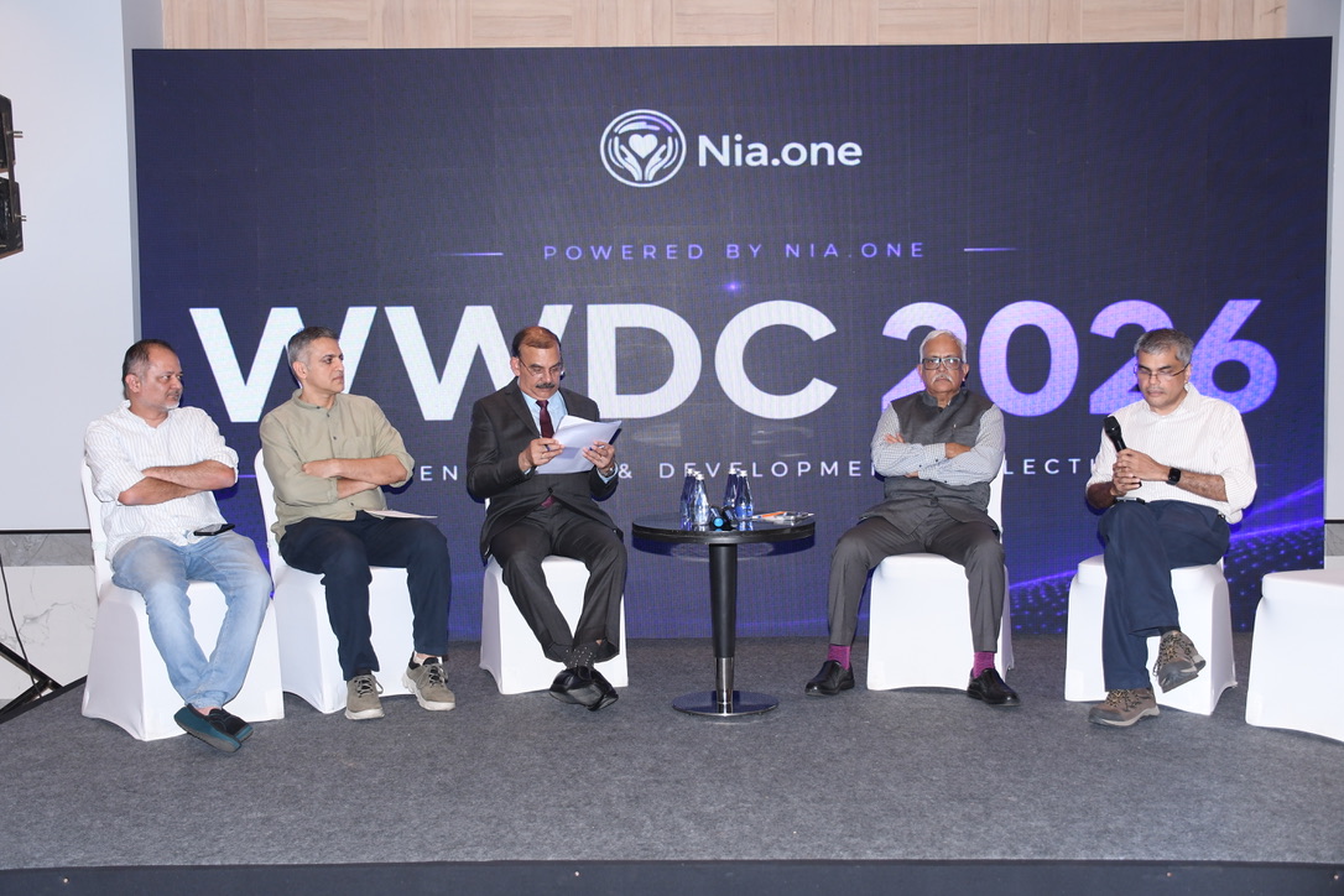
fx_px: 1456
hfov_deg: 49.6
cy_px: 448
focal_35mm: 39
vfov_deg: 34.2
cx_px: 672
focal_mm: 26
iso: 640
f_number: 4.5
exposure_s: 1/100
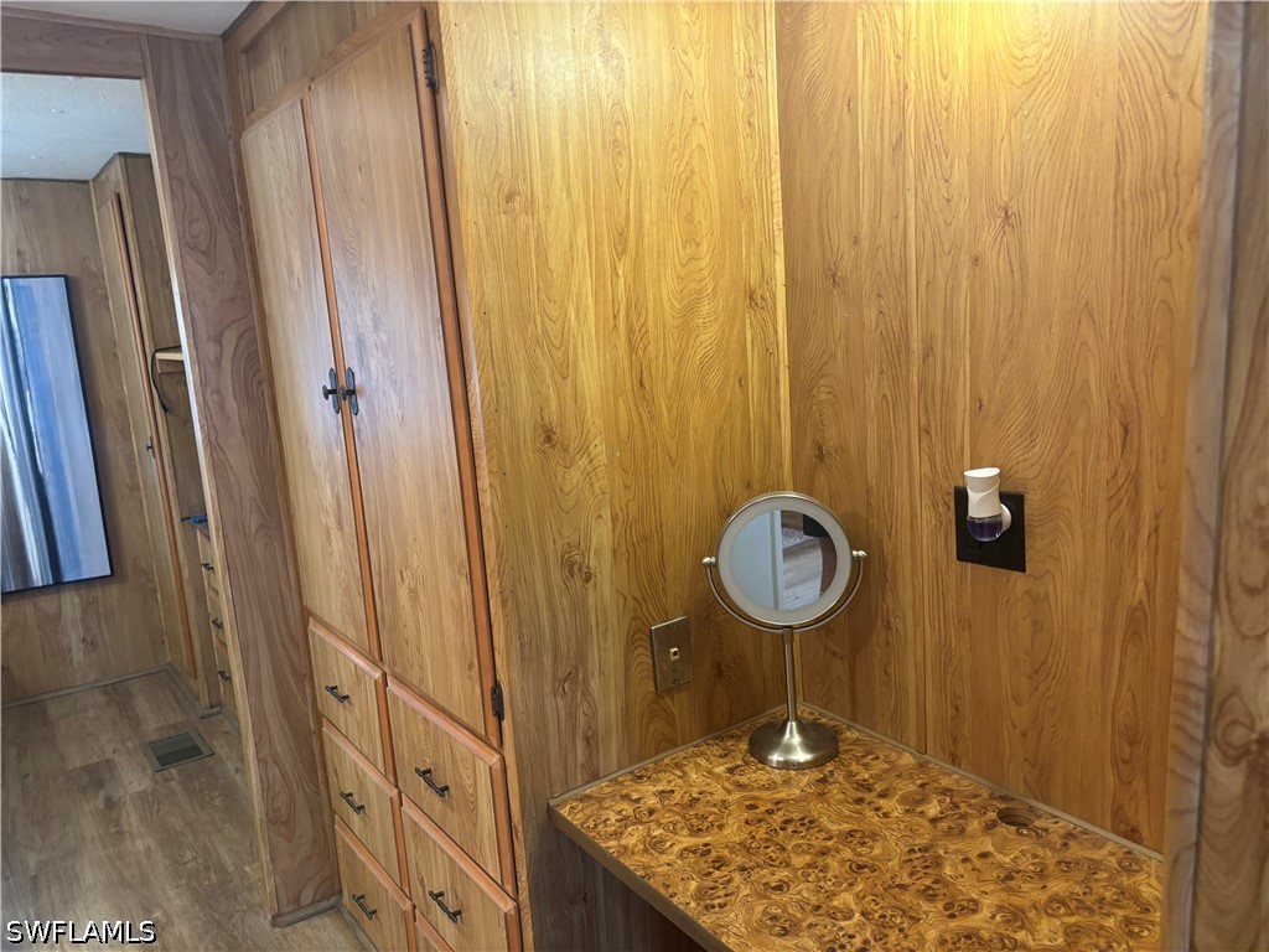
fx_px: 953
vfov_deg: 53.1
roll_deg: +3.9
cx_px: 634
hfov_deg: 67.3
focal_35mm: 26
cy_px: 476
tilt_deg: -9.7
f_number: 1.6
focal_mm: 5.96
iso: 250
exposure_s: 1/60
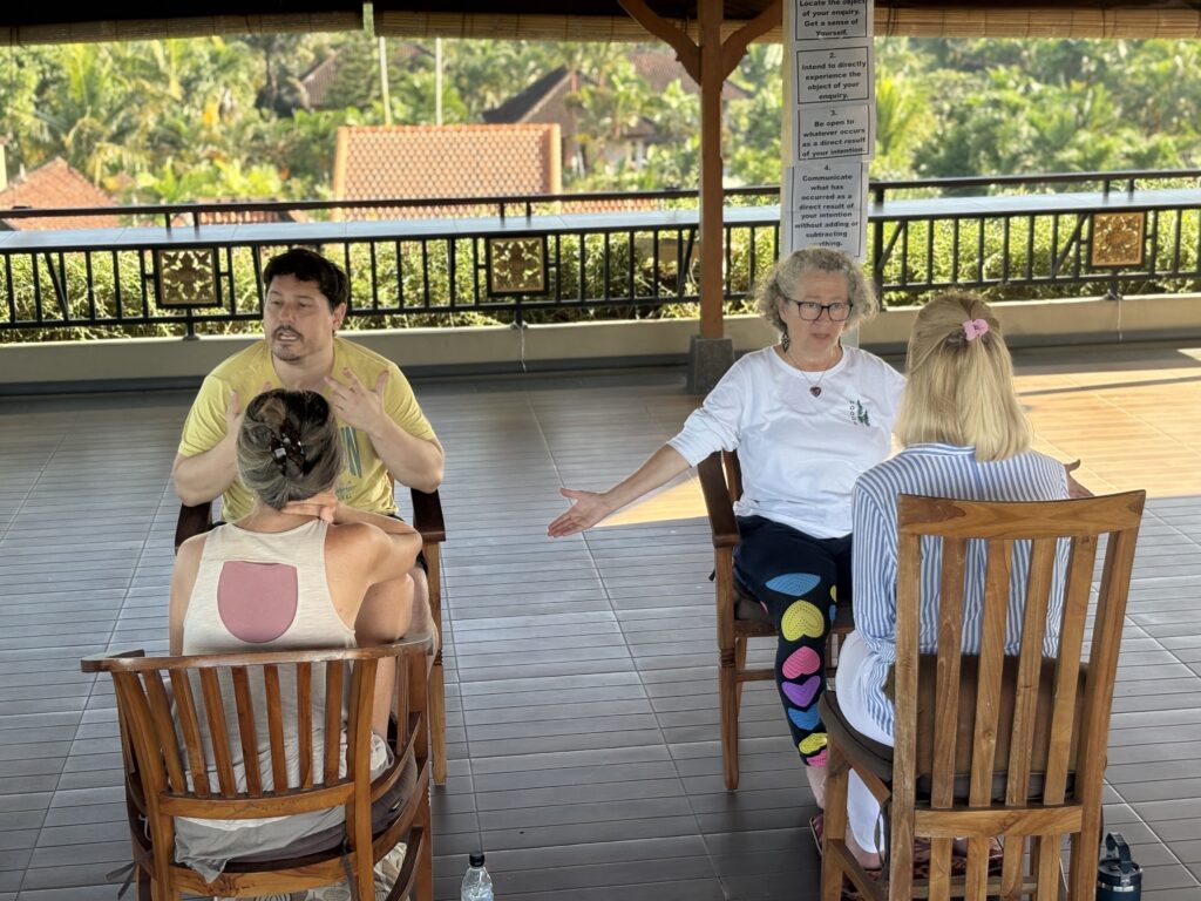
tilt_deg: -15.2
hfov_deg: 36.8
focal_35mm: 52
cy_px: 450
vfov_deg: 28.0
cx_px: 600
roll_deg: +2.3
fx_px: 1804
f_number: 1.6
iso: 50
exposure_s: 1/263
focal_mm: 5.96
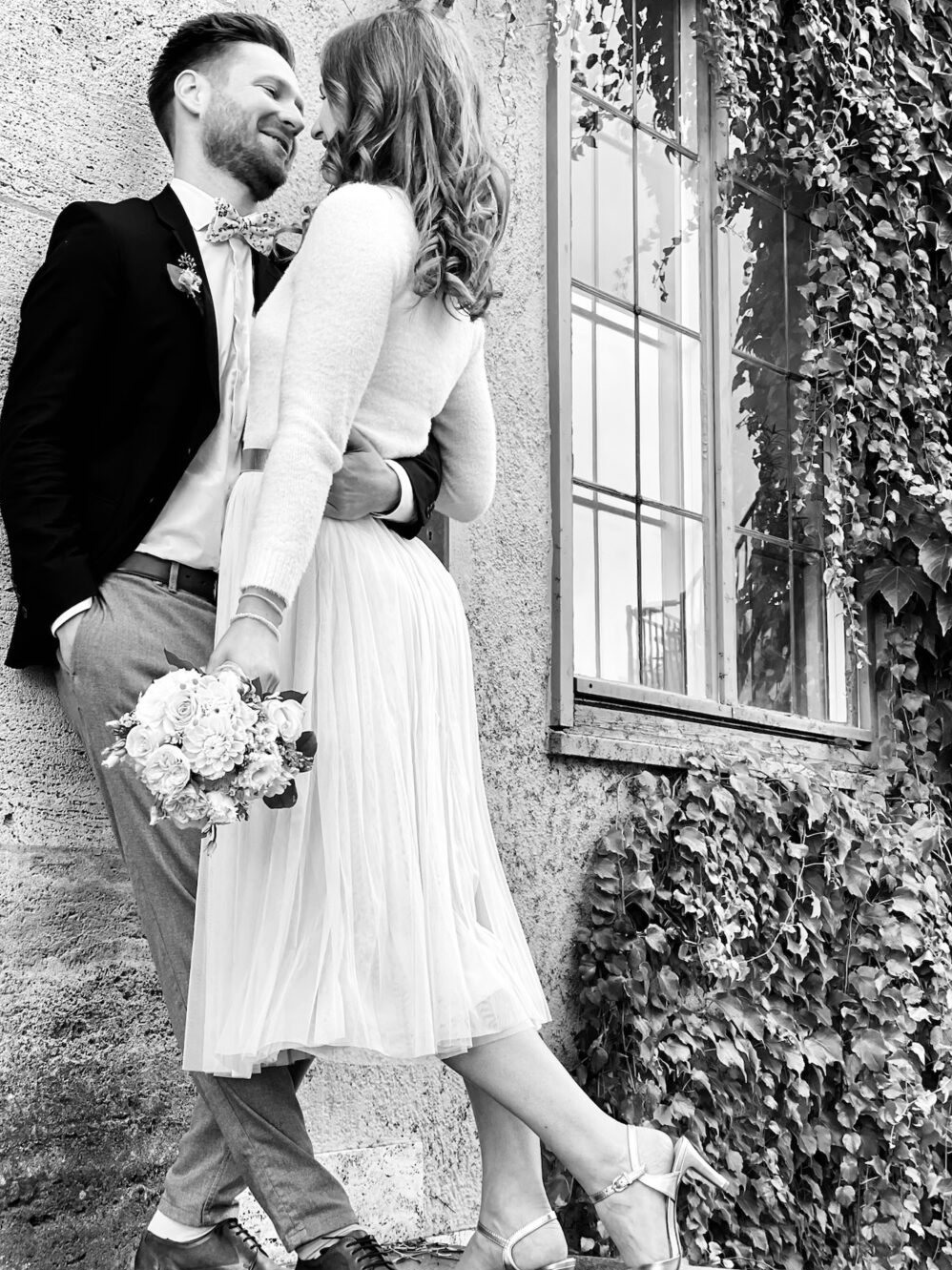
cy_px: 657
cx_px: 404
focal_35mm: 60
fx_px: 2200
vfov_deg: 32.2
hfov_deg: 24.4
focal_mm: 6
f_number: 2
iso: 25
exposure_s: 1/122
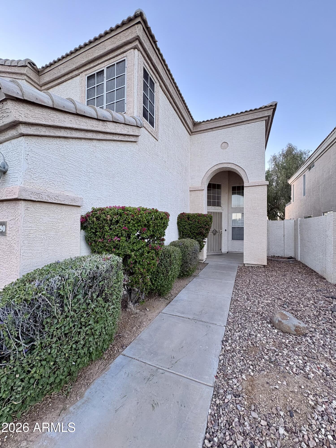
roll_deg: -0.4
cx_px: 168
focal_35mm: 14
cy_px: 224
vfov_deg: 102.1
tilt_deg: +1.6
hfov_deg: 85.7
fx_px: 181
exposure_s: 1/99
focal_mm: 2.22
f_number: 2.2
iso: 80
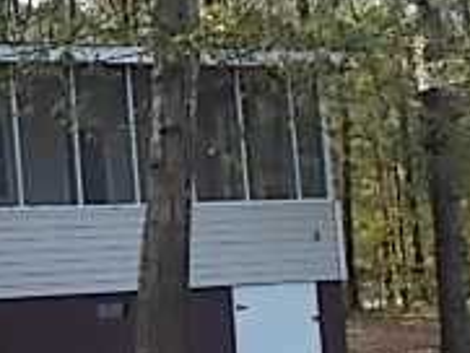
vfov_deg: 12.4
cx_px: -70
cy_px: 200
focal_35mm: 120
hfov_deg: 15.9
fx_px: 1630
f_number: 3.6
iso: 80
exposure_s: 1/100
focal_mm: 6
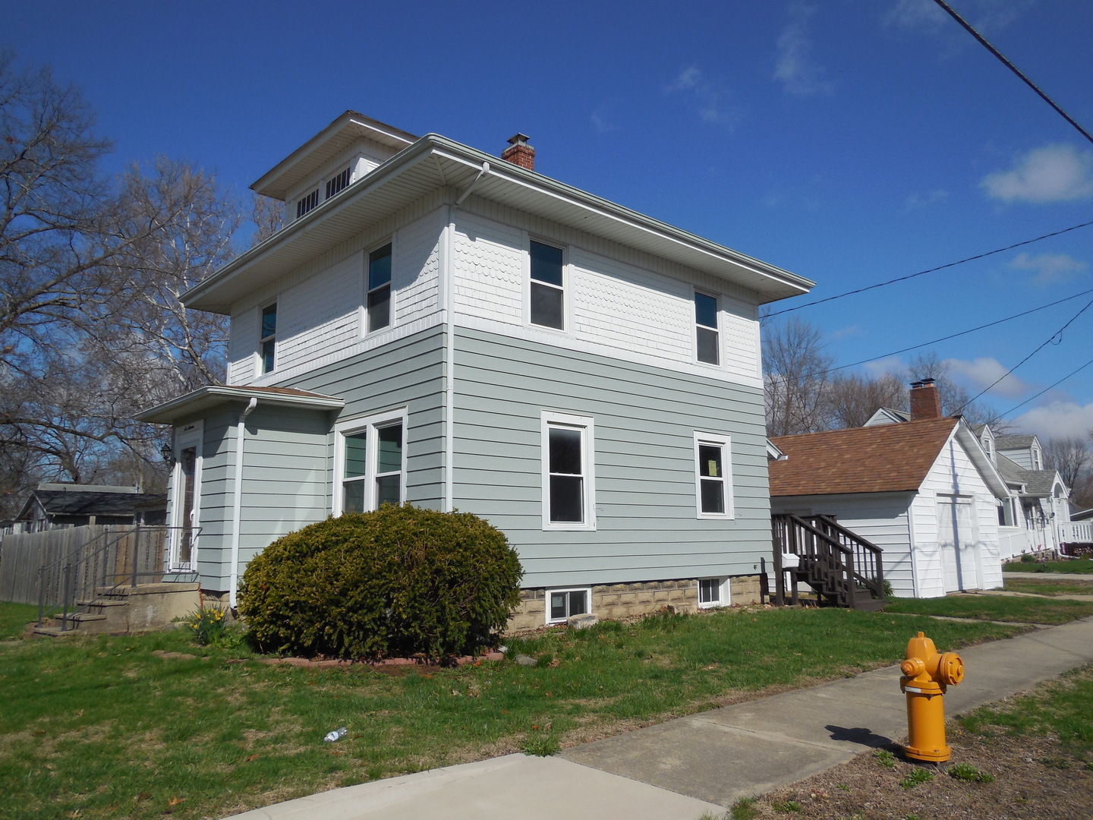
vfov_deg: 54.9
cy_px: 410
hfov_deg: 69.4
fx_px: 789
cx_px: 546
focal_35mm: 25
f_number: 6.2
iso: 125
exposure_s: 1/800
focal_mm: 4.5
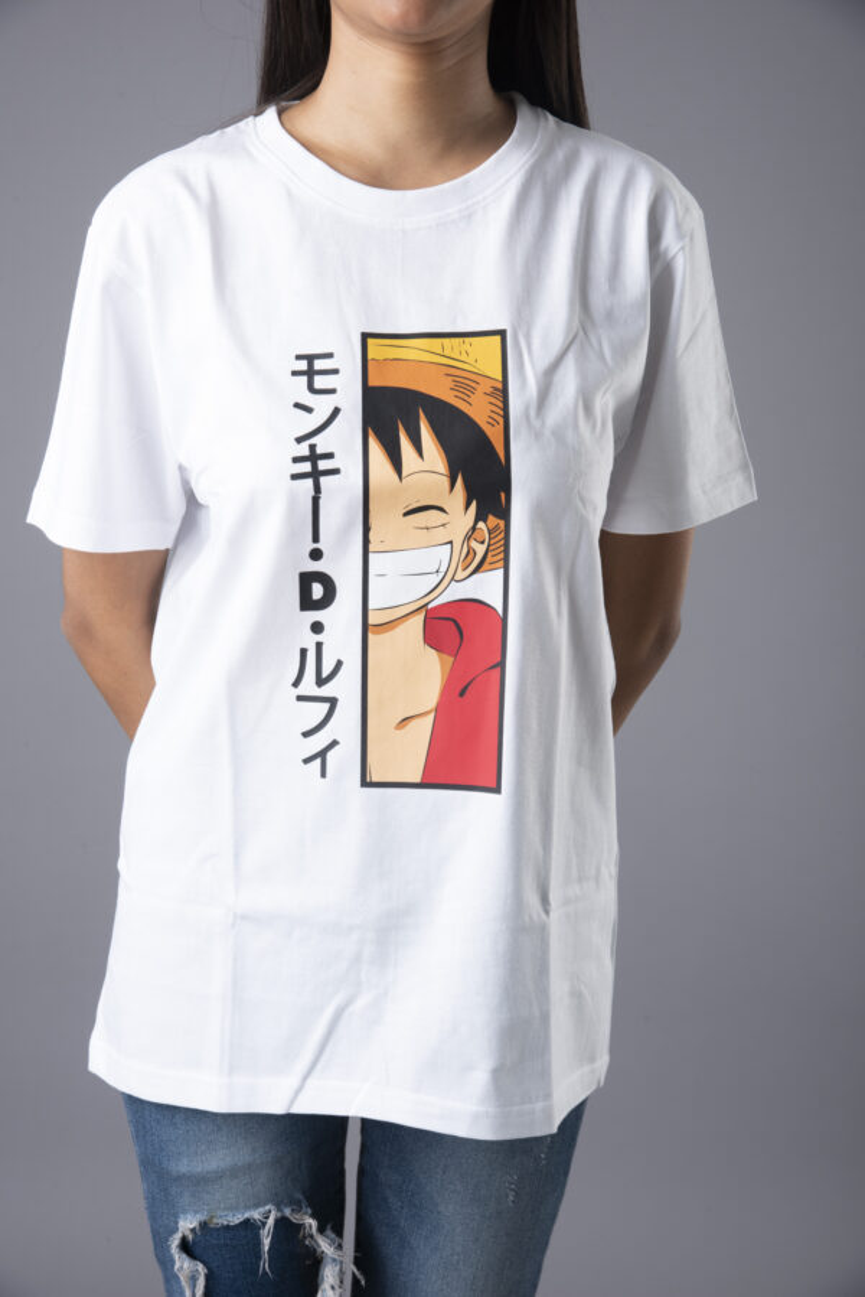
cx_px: 432
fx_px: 2809
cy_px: 648
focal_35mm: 78
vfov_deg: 26.0
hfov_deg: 17.5
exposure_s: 1/160
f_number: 11
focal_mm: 78
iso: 100
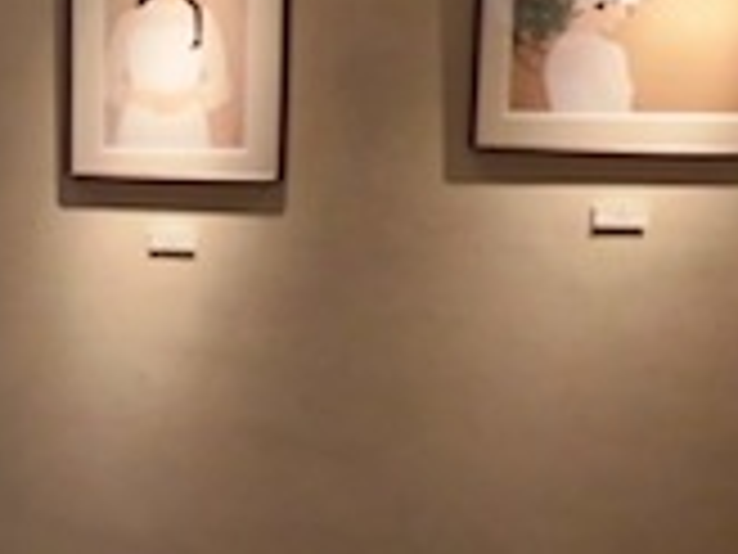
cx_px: -284
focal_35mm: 73
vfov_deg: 20.2
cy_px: 250
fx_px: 1556
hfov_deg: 23.0
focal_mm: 4.3
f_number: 3.1
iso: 320
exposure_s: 1/30
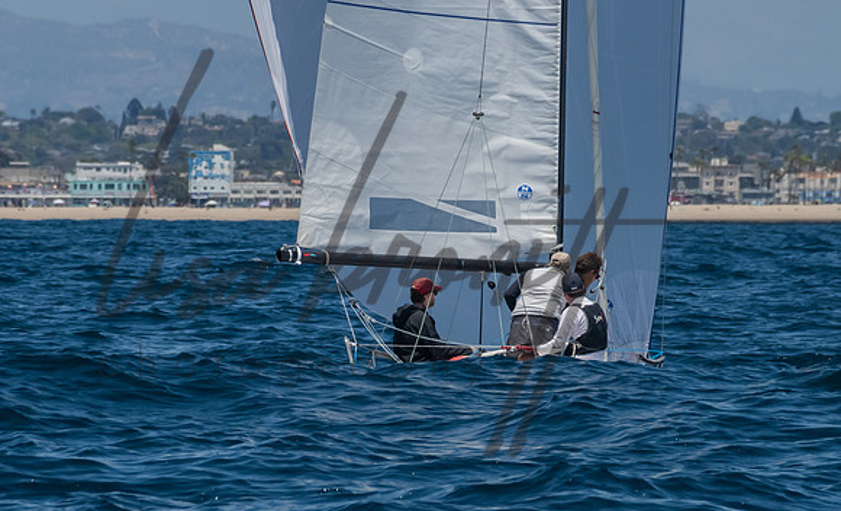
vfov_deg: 2.2
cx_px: 320
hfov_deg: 3.7
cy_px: 348
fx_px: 13027
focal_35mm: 573
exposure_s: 1/1000
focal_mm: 300
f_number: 14
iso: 640
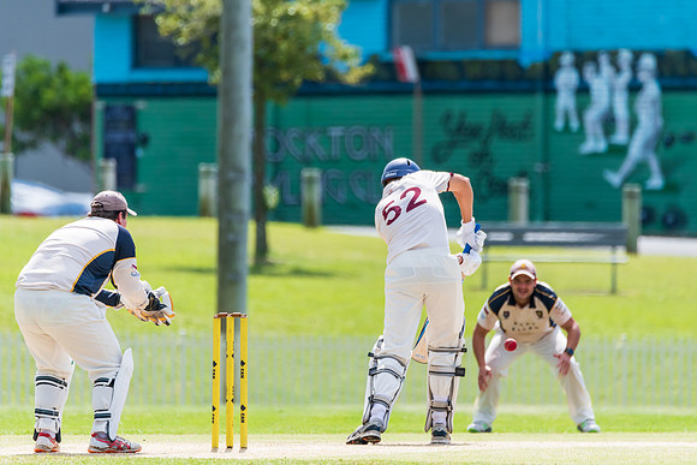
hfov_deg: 3.1
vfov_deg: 2.0
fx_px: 13006
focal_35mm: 672
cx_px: 390
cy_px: 205
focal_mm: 600
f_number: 6.3
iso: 640
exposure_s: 1/2500
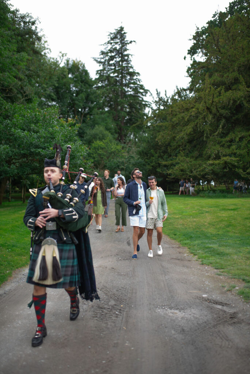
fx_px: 364
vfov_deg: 54.4
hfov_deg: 37.9
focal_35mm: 35
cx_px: 125
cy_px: 187
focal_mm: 35
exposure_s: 1/400
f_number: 1.4
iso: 100
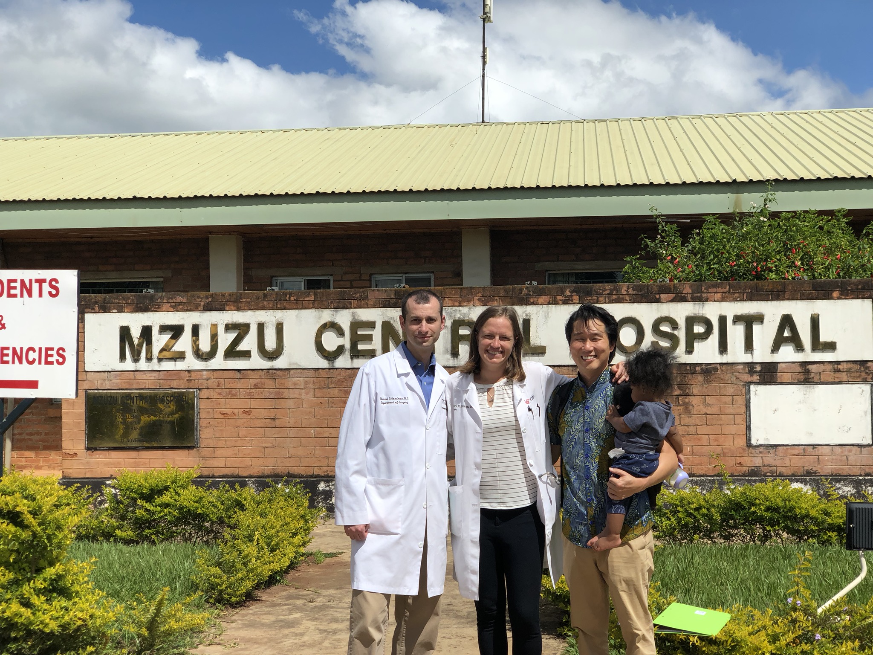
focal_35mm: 52
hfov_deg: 36.8
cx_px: 436
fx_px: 1311
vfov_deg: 28.0
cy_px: 328
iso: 16
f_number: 2.4
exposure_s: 1/1845
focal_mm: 6
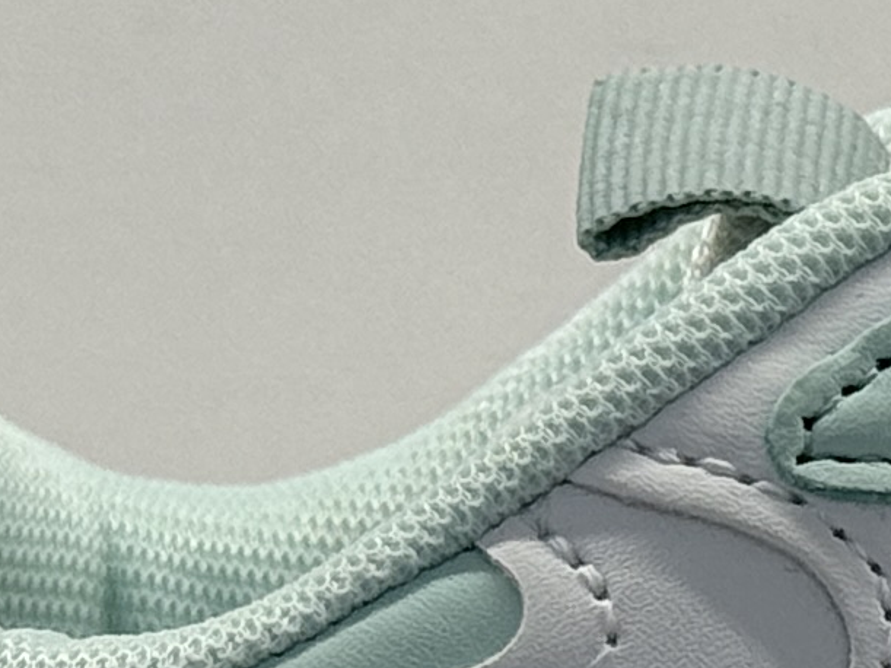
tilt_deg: -11.2
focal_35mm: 317
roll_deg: +1.0
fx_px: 8158
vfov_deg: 4.7
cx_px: 1286
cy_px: 739
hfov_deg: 6.2
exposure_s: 1/339
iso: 64
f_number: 1.78
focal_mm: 6.76
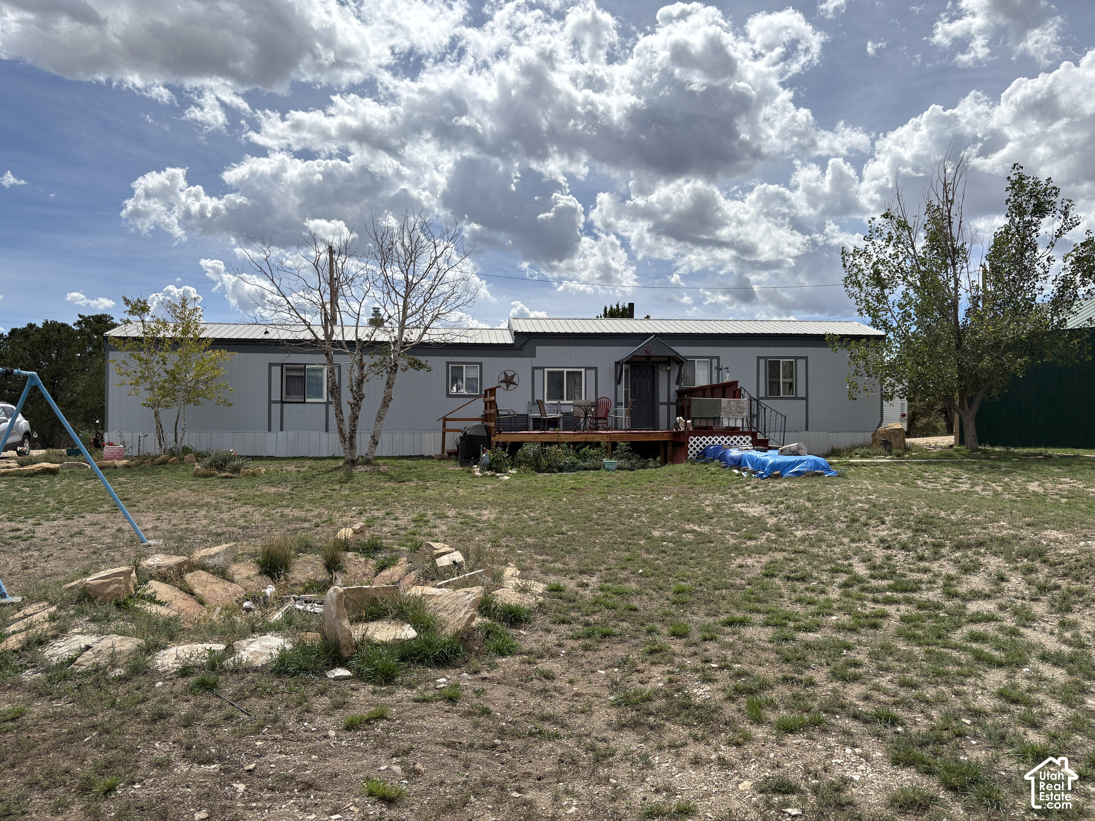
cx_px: 548
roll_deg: +0.3
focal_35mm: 26
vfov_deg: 53.1
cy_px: 410
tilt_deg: +2.1
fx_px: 822
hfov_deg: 67.3
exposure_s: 1/6329
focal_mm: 5.96
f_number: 1.6
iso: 50
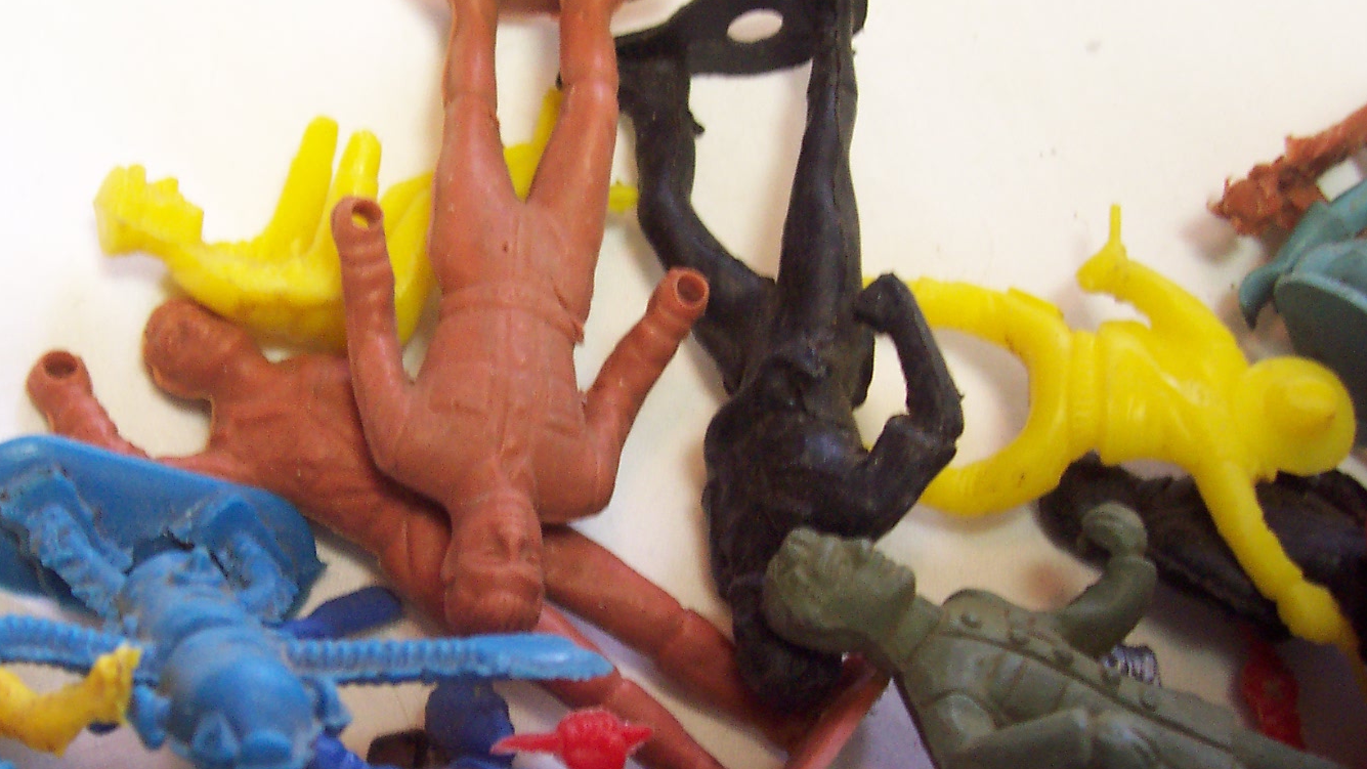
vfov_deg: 23.8
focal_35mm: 50
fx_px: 1812
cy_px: 526
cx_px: 533
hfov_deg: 41.1
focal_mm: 5.6
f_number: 2.8
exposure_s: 1/30
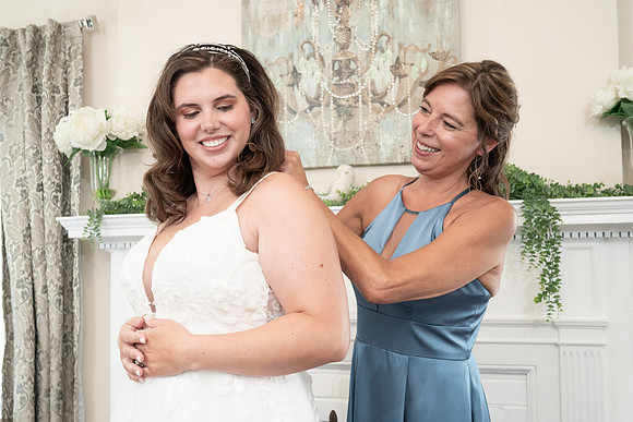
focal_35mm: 39
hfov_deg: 49.8
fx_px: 681
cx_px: 291
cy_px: 228
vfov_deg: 34.4
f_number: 5.6
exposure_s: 1/200
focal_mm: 35
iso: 2000
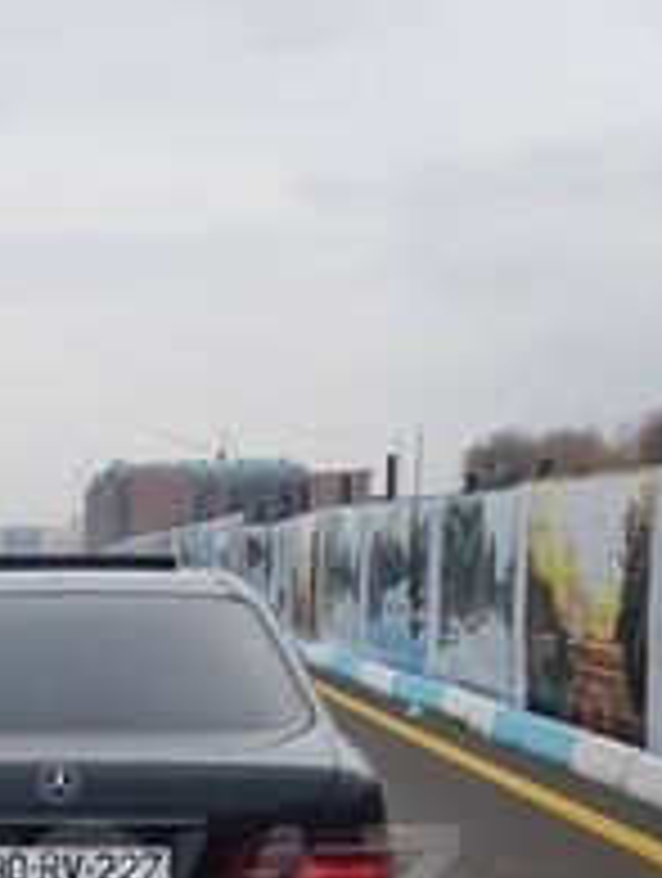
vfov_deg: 27.5
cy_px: 892
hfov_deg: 21.5
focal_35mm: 66
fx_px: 1677
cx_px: 0
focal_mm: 4.2
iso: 40
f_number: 1.7
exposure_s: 1/1376
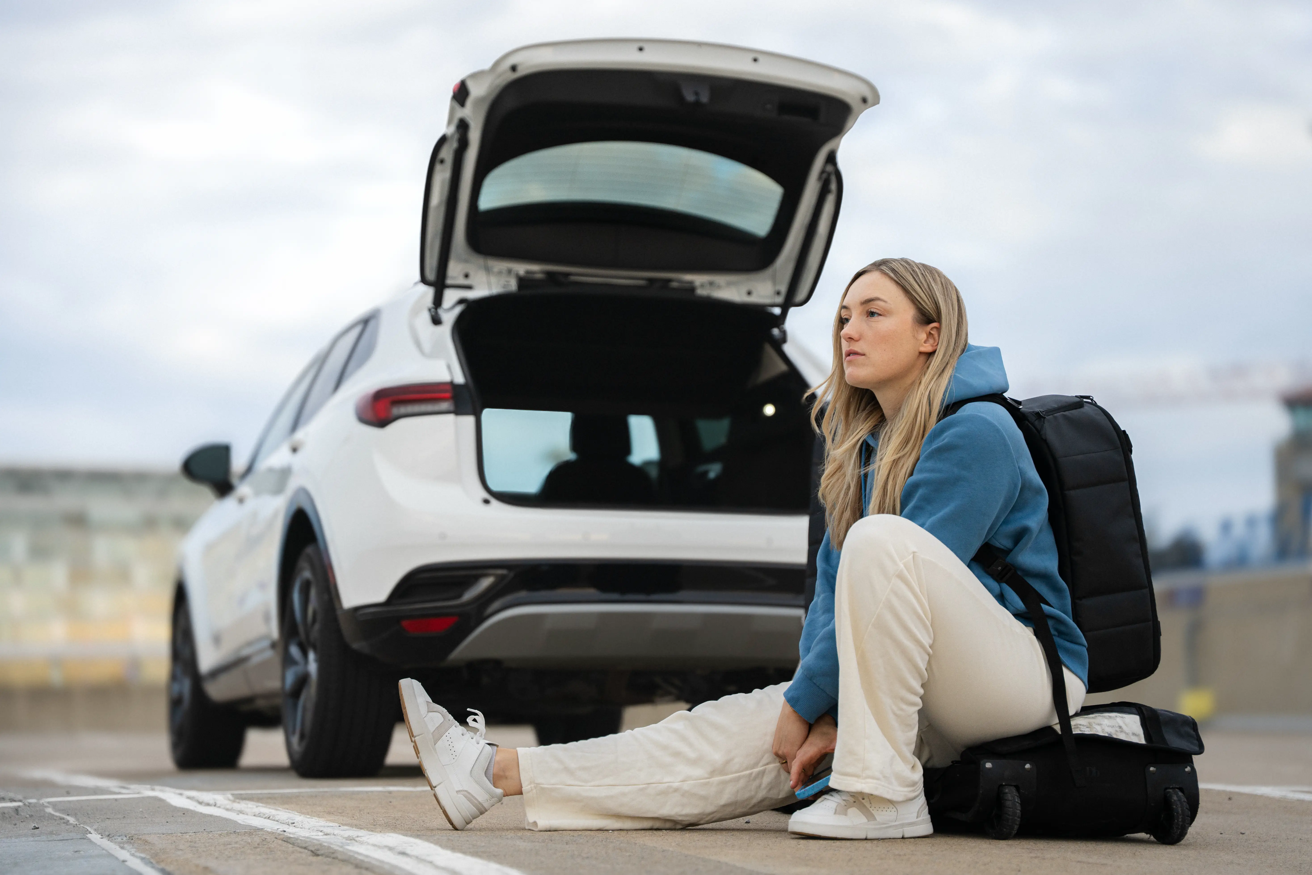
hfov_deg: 33.4
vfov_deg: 22.6
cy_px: 438
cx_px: 656
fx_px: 2186
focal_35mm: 60
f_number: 2.8
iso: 320
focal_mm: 60
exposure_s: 1/1000
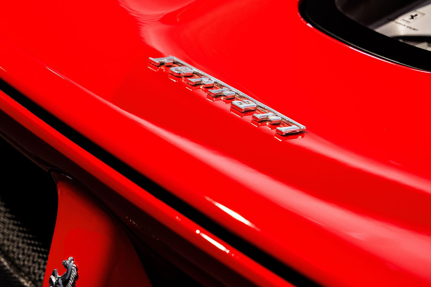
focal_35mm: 101
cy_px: 184
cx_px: 157
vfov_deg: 13.5
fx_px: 1209
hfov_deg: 20.2
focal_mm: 75
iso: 1250
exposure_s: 1/60
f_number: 5
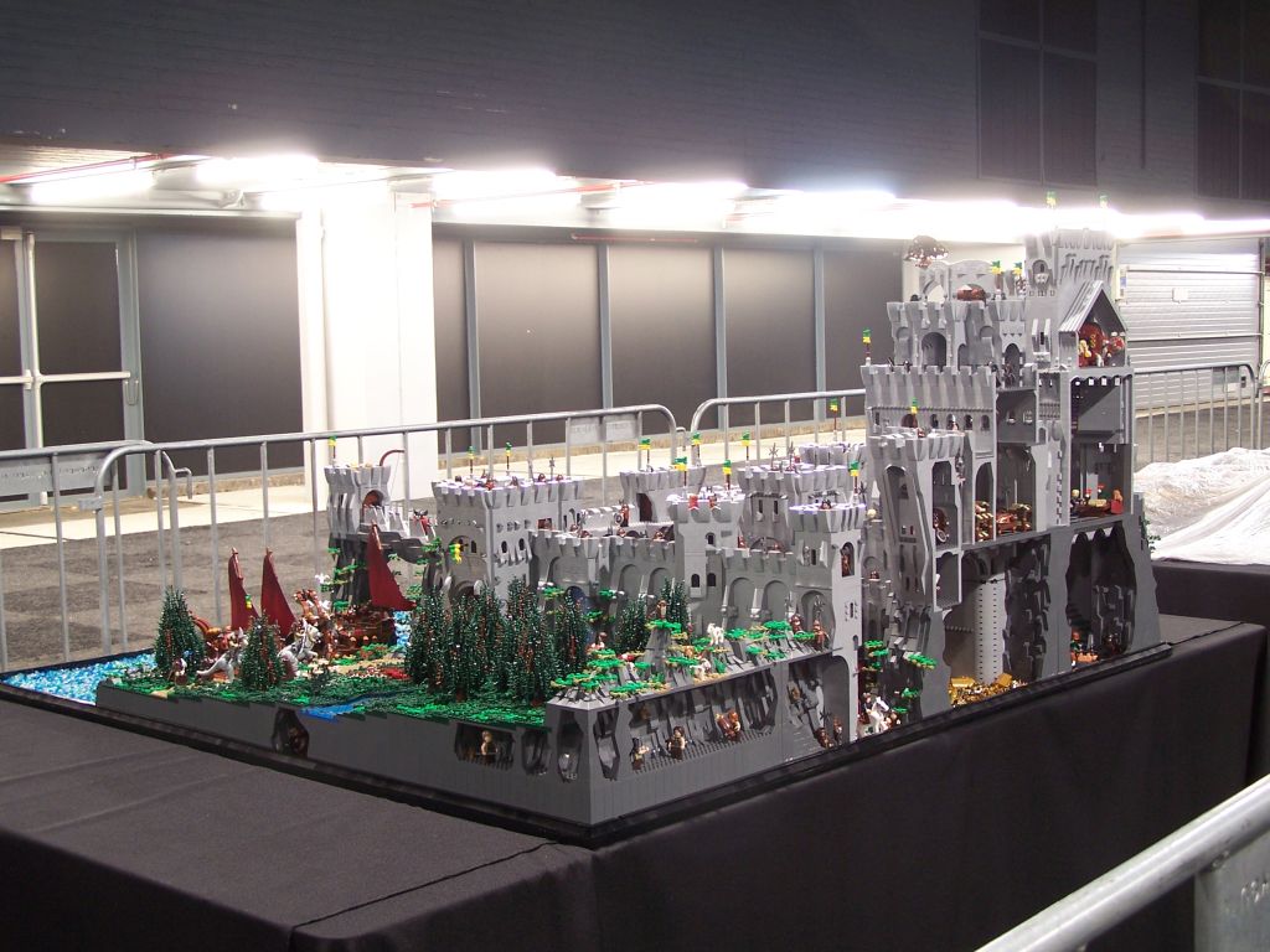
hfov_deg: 37.5
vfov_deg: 28.6
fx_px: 1871
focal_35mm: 51
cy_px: 476
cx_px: 635
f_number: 3
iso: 80
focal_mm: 8.5
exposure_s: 1/3
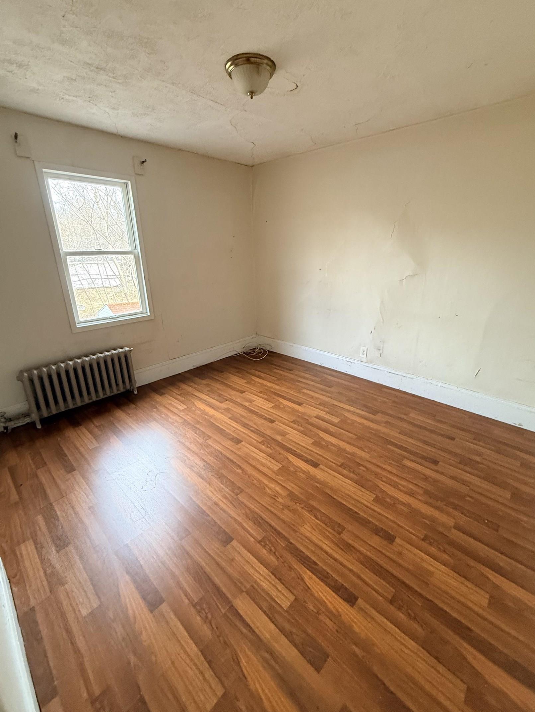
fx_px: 309
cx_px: 276
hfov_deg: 81.7
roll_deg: +0.6
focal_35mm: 15
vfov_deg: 98.1
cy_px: 343
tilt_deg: -16.2
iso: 400
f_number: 2.2
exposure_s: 1/60
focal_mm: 2.22
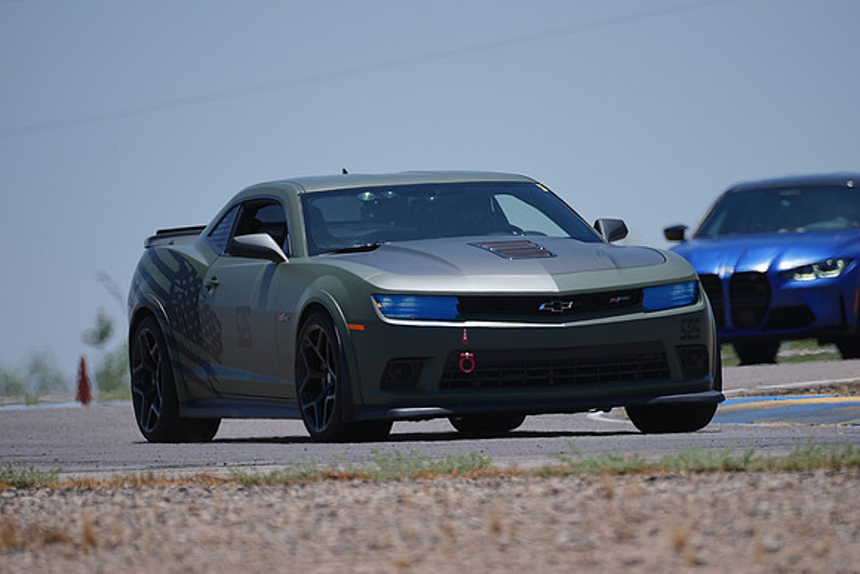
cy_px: 287
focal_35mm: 600
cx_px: 430
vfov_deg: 2.3
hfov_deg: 3.4
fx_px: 14336
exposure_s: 1/800
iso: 80
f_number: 5.6
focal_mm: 400
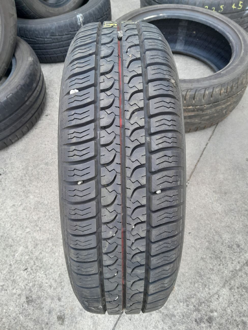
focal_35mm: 26
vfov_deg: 67.3
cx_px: 124
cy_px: 165
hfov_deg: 53.1
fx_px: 248
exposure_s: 1/100
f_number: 1.8
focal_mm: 3.98
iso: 40
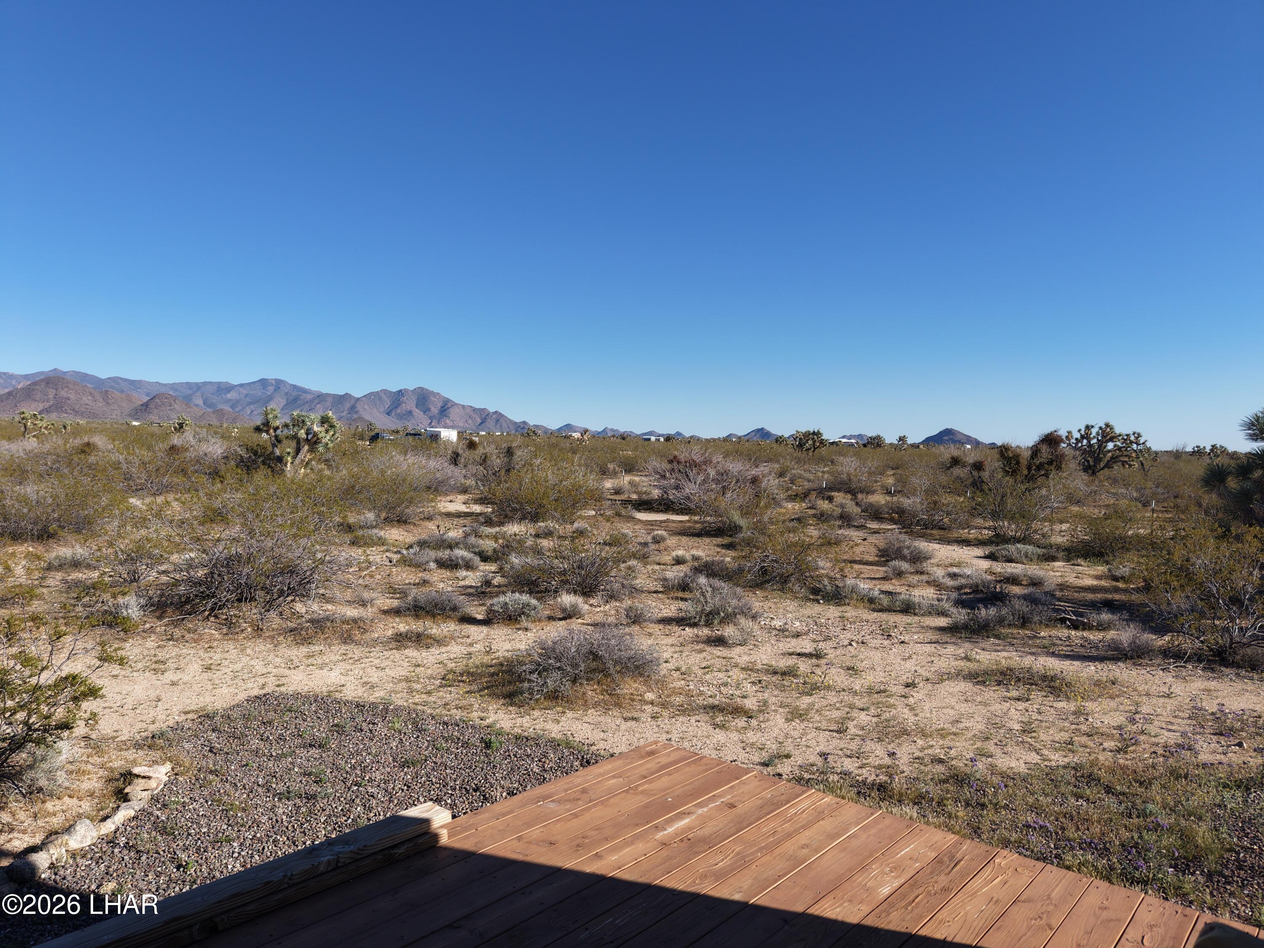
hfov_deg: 71.6
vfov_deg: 56.8
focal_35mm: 24
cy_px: 474
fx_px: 876
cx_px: 632
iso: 100
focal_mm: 8.67
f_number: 1.8
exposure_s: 1/3200
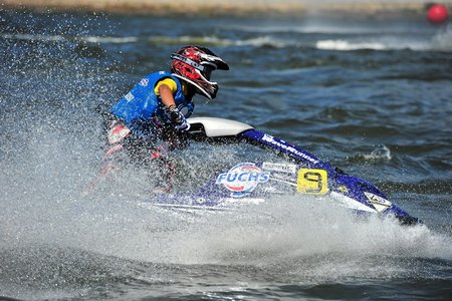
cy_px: 150
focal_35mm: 200
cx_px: 226
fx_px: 2511
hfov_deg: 10.3
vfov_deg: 6.9
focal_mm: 200
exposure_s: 1/2500
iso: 200
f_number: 5.6
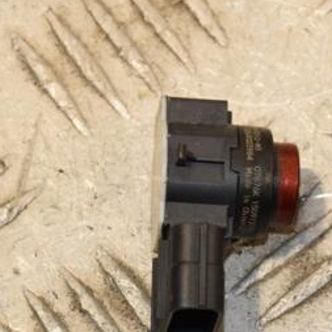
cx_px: 302
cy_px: 194
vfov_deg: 5.5
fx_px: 3451
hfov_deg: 5.5
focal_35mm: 318
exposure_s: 1/200
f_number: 9
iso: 800
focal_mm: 105
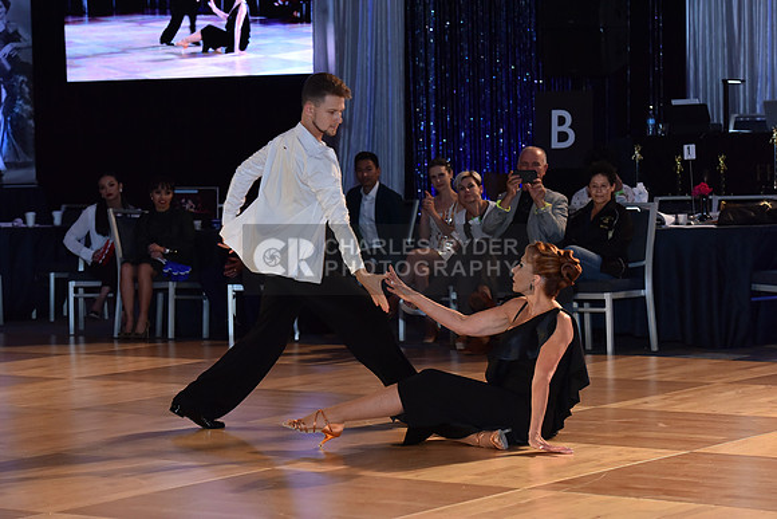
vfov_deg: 13.0
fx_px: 2267
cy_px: 260
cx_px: 388
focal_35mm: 105
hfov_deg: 19.5
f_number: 4.5
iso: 2000
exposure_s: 1/320
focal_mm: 105
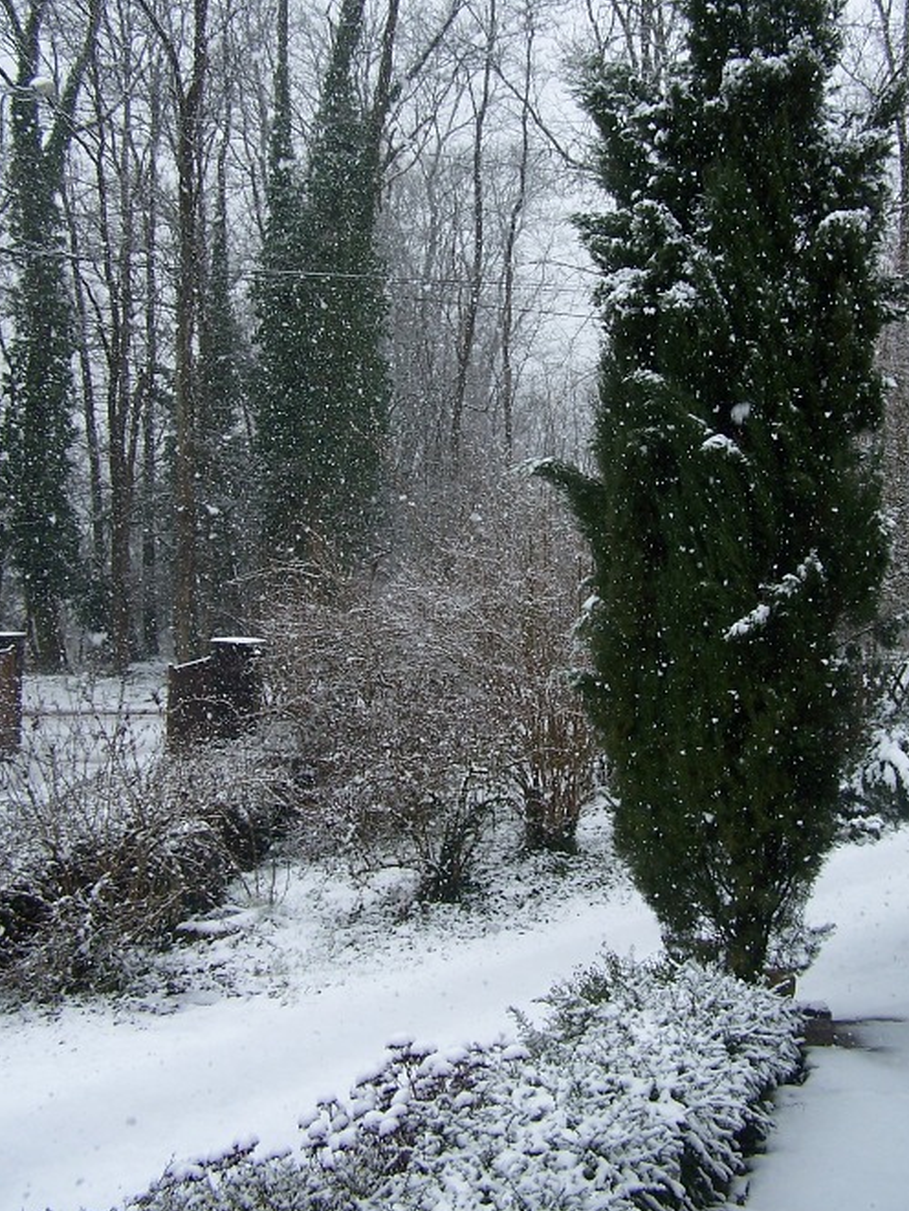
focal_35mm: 46
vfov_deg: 41.2
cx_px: 504
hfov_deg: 31.5
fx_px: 1610
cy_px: 542
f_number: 2.8
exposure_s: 1/350
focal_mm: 6.3
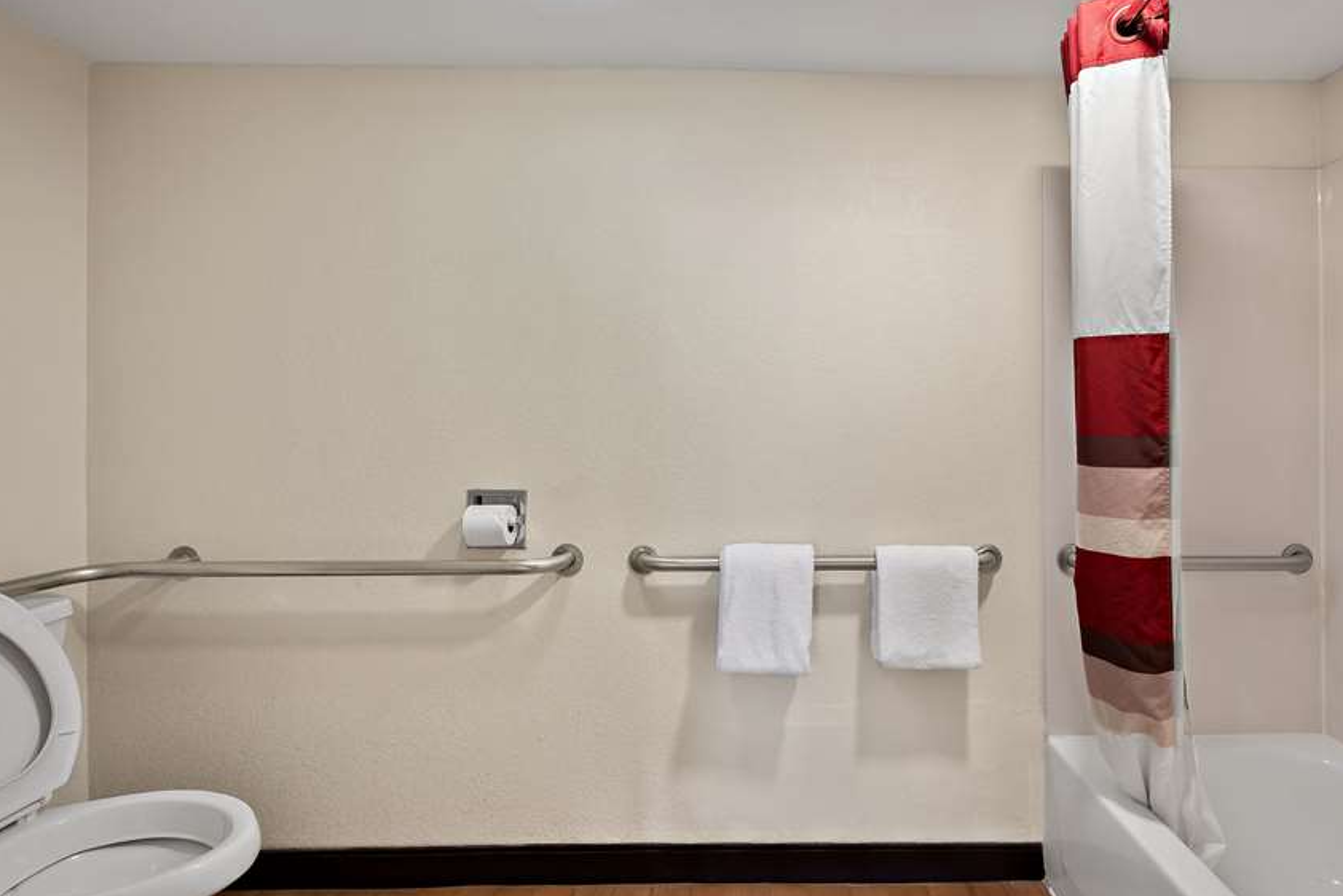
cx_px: 773
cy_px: 373
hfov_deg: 92.6
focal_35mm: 17
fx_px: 634
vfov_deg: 70.0
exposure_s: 1/1.67
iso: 400
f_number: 8
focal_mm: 14
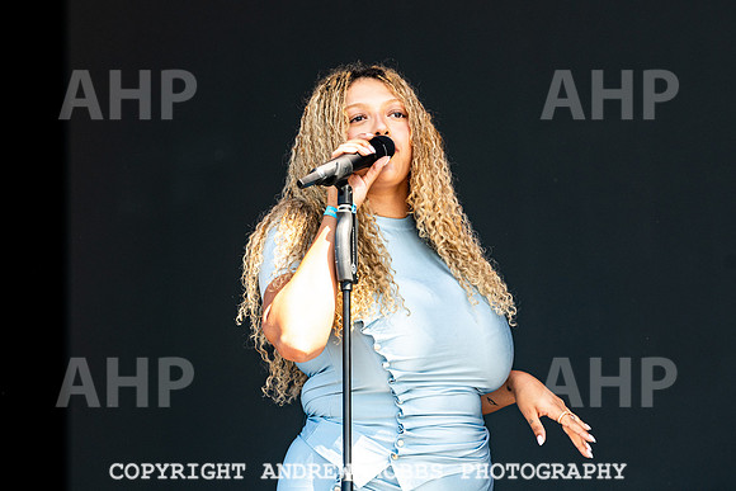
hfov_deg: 9.2
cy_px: 195
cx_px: 368
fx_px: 4566
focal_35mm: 223
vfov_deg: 6.2
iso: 400
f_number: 4.5
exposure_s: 1/1000
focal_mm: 185
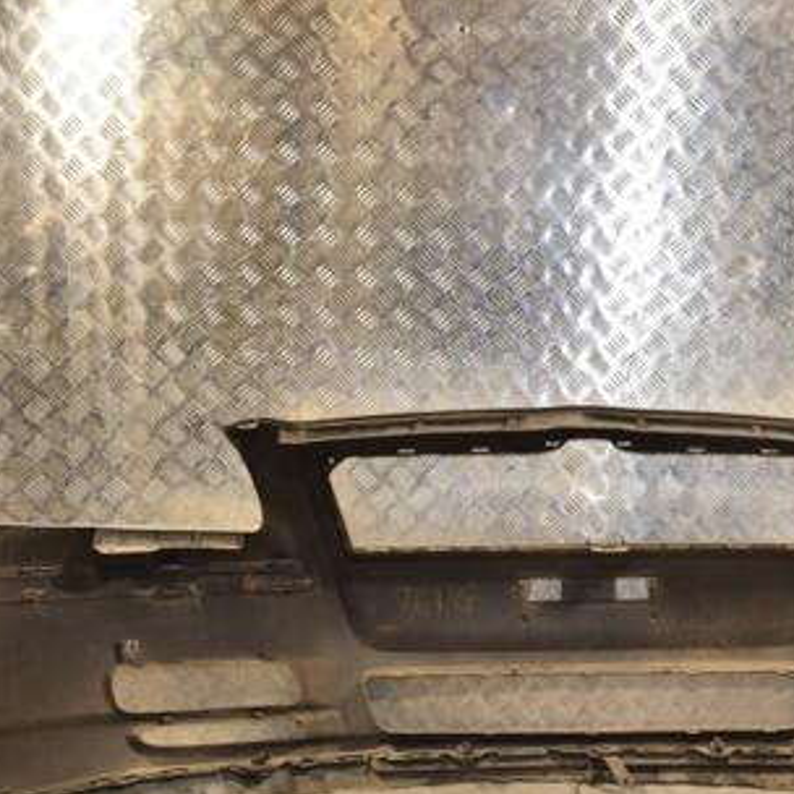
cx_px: 596
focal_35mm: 63
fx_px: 1631
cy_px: 515
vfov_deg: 27.2
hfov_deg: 27.0
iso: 800
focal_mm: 25
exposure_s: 1/200
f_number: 8
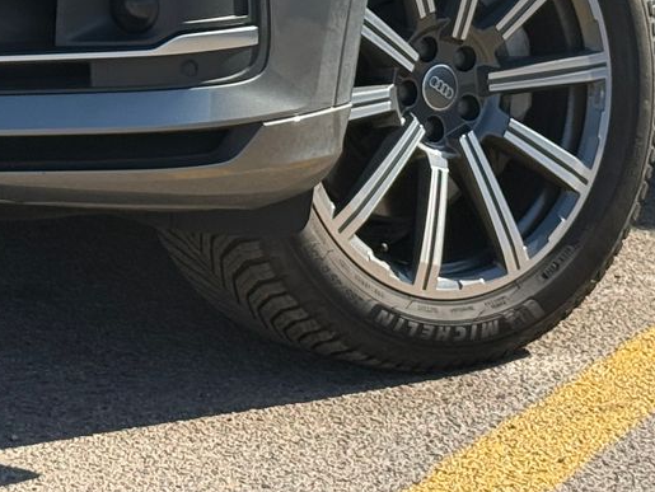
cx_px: 86
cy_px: -259
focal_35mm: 149
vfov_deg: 9.7
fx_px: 2821
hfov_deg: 13.1
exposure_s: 1/2762
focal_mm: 6.76
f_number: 1.78
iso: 80
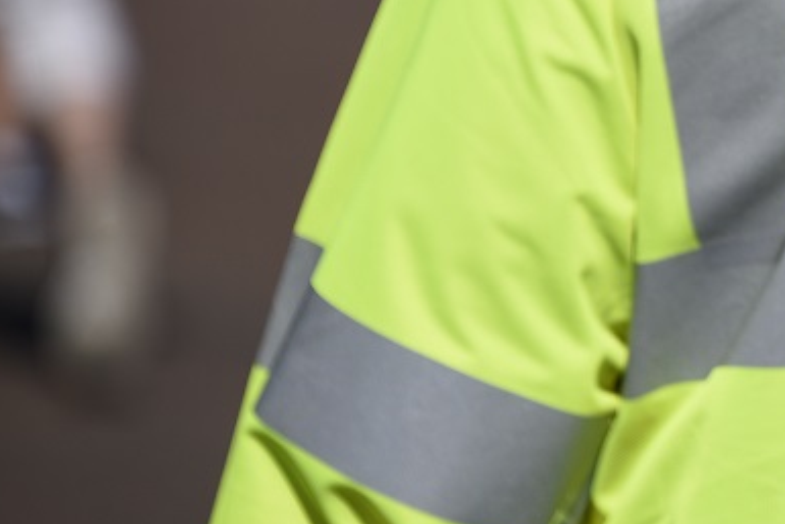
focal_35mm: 860
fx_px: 18759
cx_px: 1119
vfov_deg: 1.6
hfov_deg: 2.4
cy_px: 90
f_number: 5.6
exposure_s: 1/500
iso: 64
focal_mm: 300
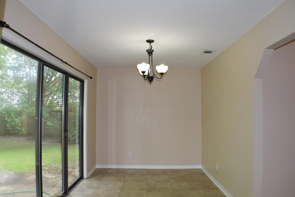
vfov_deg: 38.4
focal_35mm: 34
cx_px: 148
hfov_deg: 55.1
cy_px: 98
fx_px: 283
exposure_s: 1/200
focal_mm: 23
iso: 1600
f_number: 8
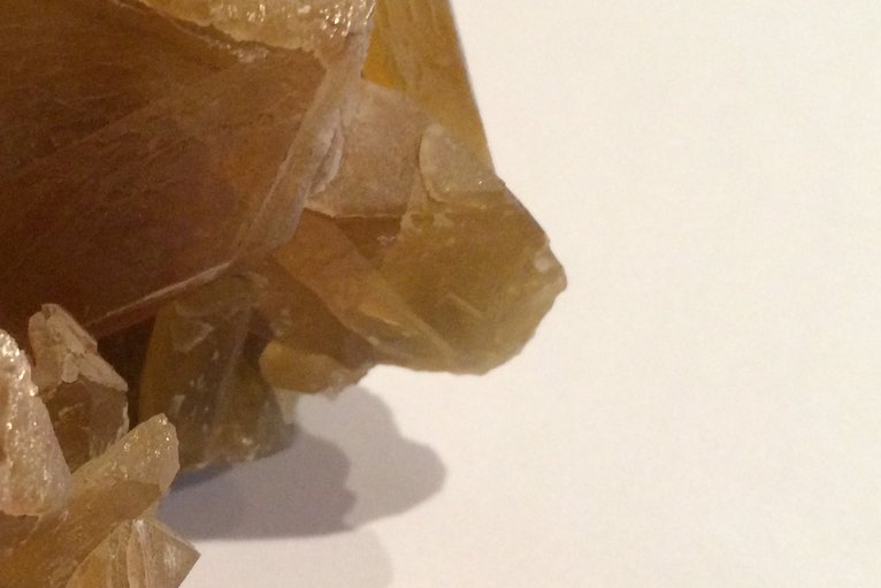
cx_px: 83
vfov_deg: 21.6
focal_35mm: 63
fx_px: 1542
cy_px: 339
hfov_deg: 30.4
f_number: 2.2
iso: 320
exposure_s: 1/17
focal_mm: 4.15
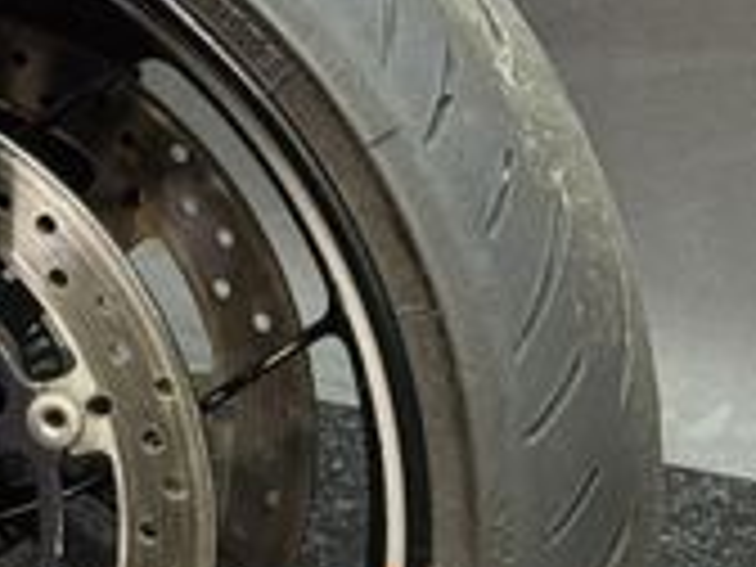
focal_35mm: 183
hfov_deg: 10.6
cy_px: 346
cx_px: -148
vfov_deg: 8.1
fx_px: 3997
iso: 320
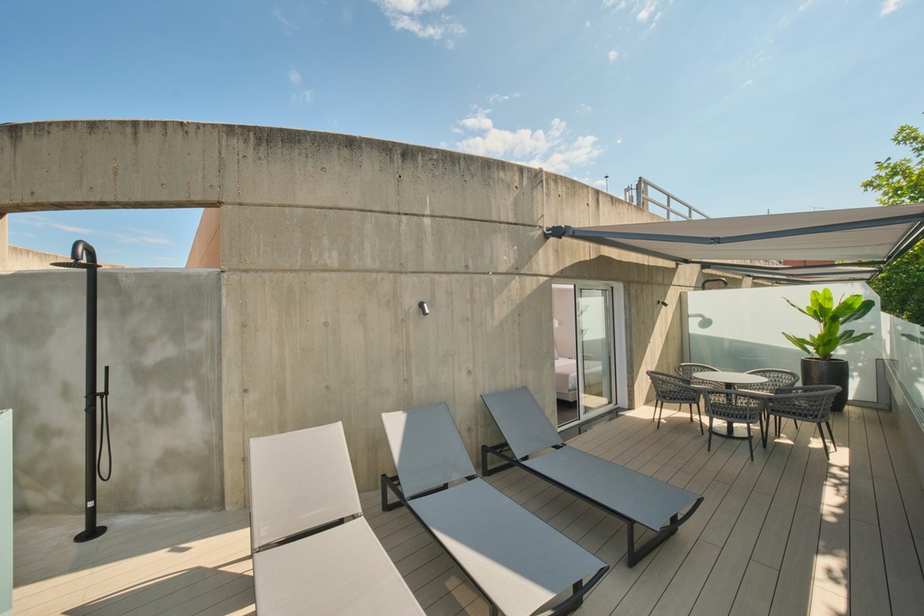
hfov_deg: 112.6
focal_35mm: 12
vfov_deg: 90.0
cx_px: 462
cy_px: 308
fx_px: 308
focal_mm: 8
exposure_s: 1/125
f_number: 16
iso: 640
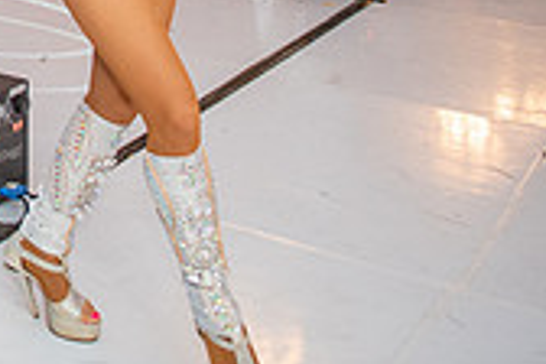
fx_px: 1259
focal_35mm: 83
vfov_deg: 14.8
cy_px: -249
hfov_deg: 21.1
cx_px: -250
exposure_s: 1/160
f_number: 2.8
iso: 1000
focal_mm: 24
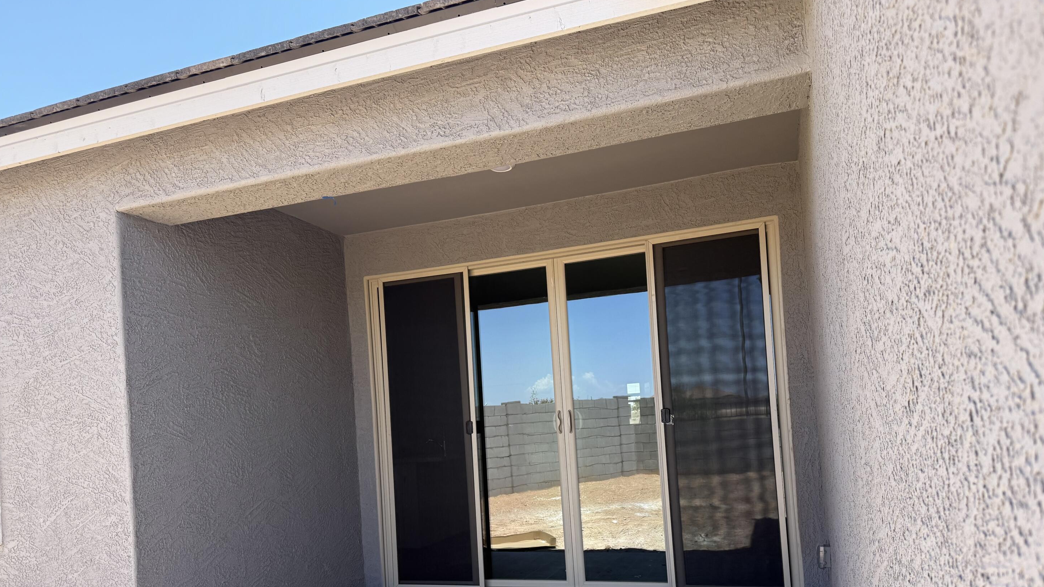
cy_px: 400
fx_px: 747
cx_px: 512
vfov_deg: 42.2
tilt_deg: +1.9
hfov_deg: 69.9
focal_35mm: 27
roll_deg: +3.5
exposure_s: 1/1314
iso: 100
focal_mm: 6.76
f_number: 1.78
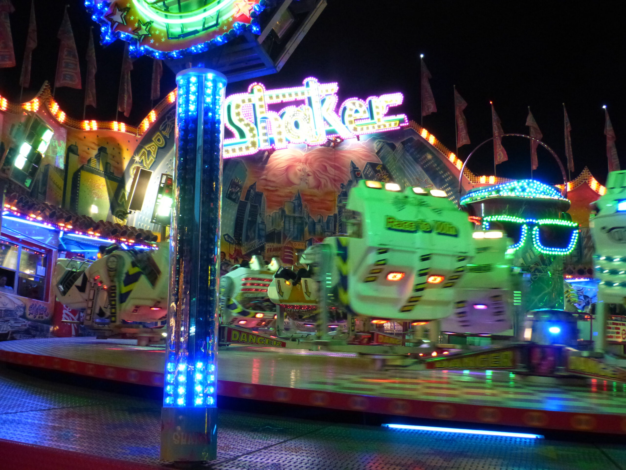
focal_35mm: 43
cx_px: 313
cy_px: 235
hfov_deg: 43.9
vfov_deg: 33.6
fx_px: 778
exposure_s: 1/100
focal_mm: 7.6
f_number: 3.2
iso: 800
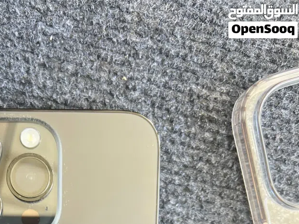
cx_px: 64
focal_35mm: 57
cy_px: 320
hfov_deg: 32.9
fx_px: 492
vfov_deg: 22.0
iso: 125
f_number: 1.5
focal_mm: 5.7
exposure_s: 1/121
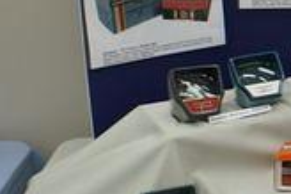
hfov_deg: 14.3
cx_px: 495
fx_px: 1042
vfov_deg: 10.5
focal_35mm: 129
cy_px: 7
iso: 200
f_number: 4
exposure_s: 1/40
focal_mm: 22
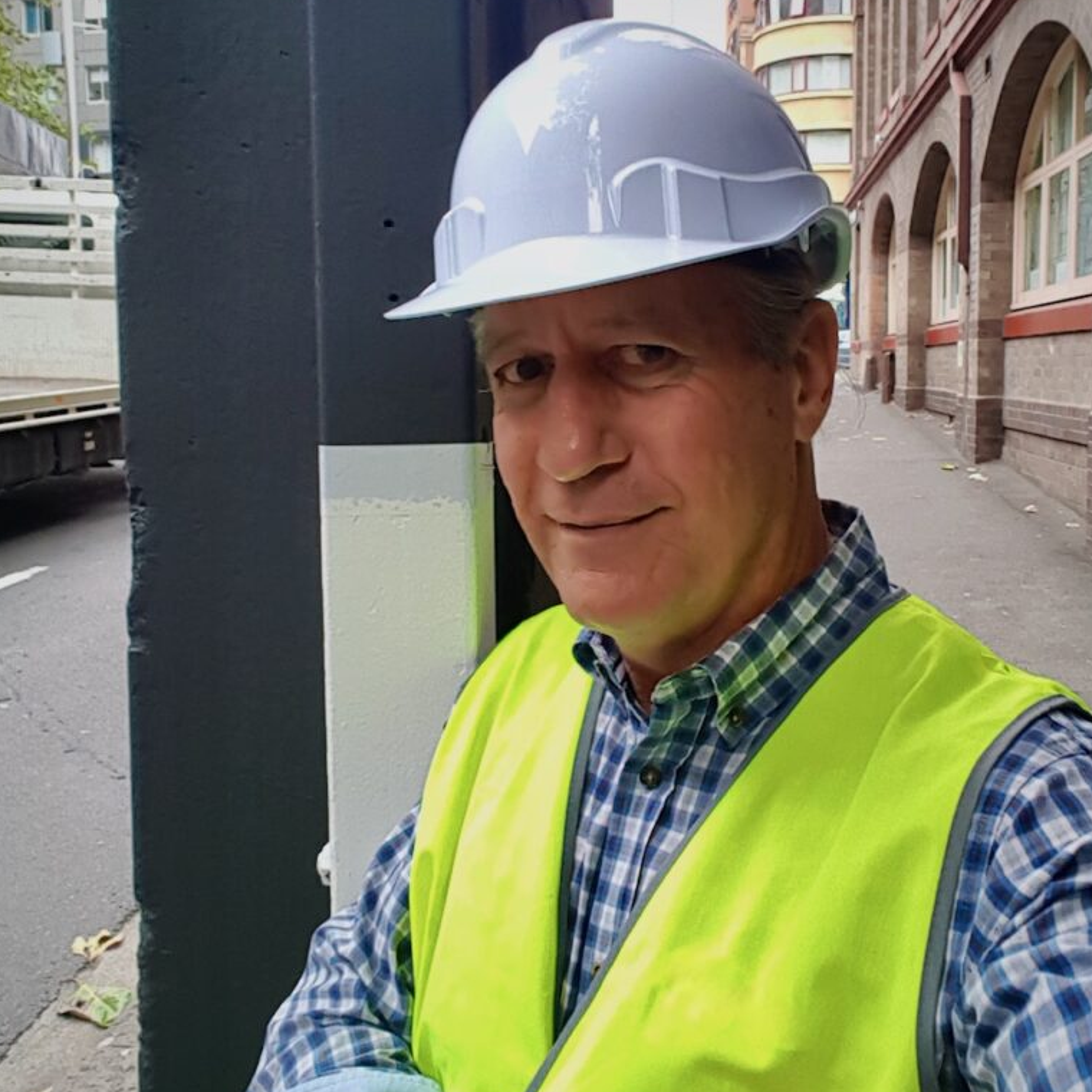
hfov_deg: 62.9
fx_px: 892
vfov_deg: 62.8
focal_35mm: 25
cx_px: 545
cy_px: 601
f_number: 1.7
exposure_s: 1/100
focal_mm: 2.1
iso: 80
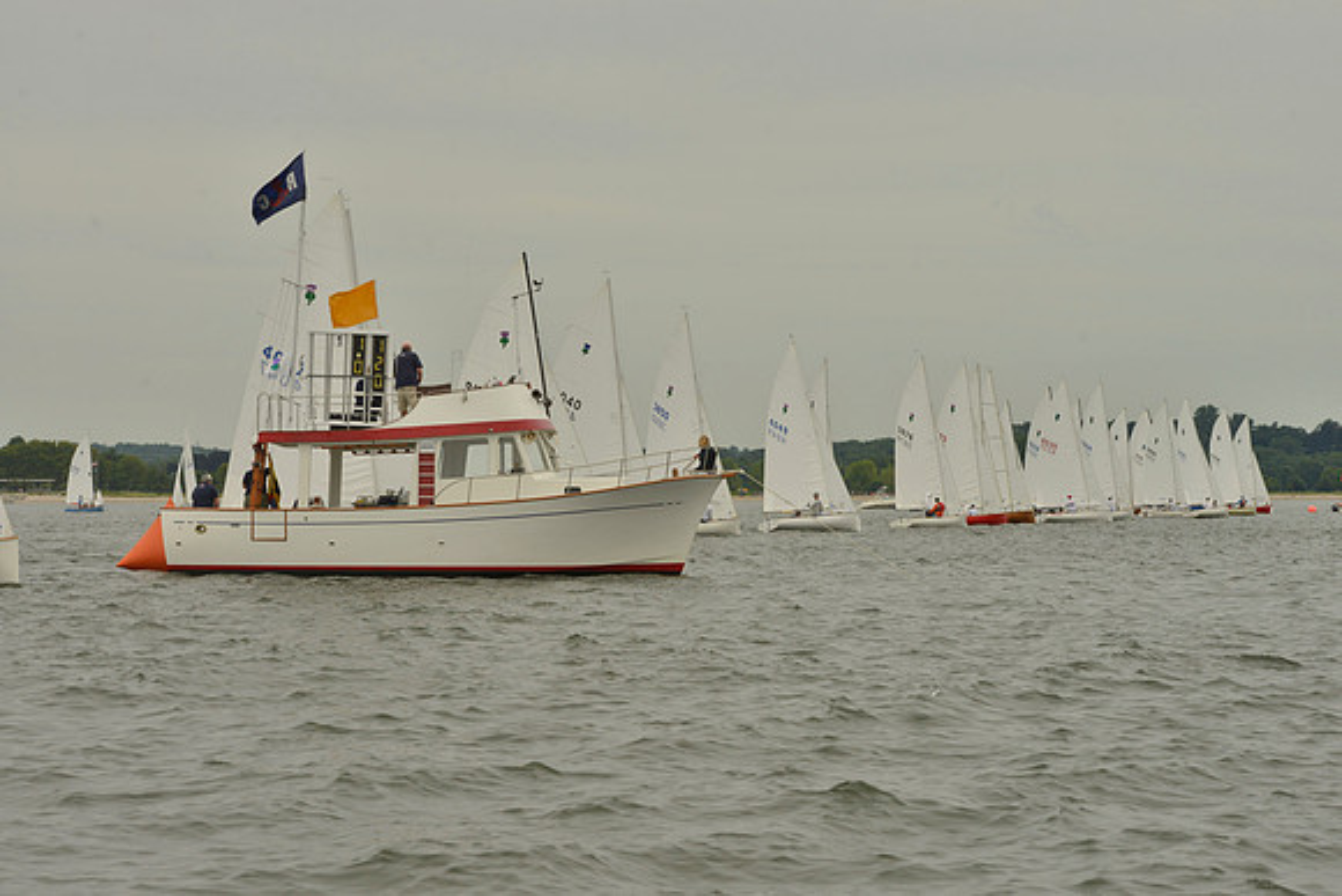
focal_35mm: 85
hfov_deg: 23.9
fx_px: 3169
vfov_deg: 16.1
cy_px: 448
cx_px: 671
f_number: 10
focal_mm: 85
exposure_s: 1/1250
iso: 400
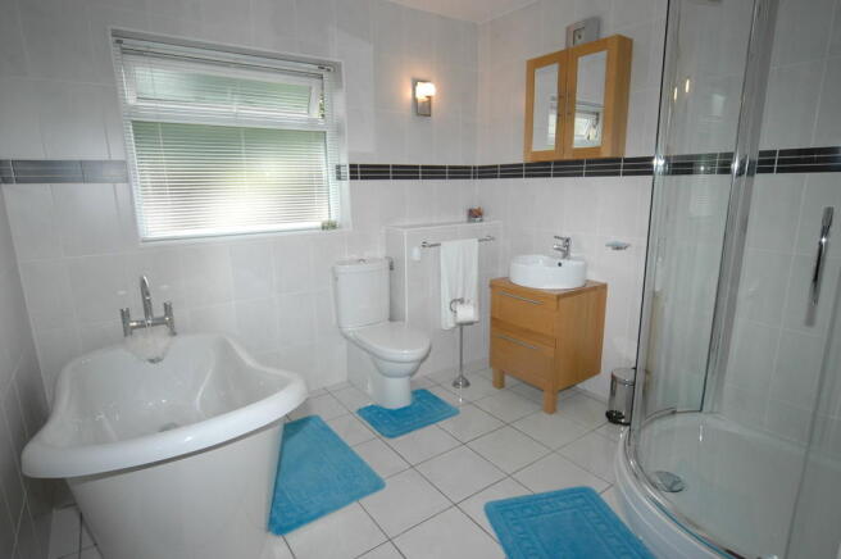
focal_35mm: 18
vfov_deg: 67.3
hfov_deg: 90.1
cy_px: 280
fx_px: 420
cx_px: 420
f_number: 5
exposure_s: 1/100
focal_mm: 12
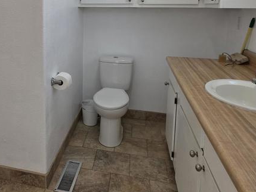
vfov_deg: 43.3
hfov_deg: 55.9
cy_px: 38
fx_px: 229
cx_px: 69
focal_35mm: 31
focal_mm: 2.2
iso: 80
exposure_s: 1/120
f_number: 1.9
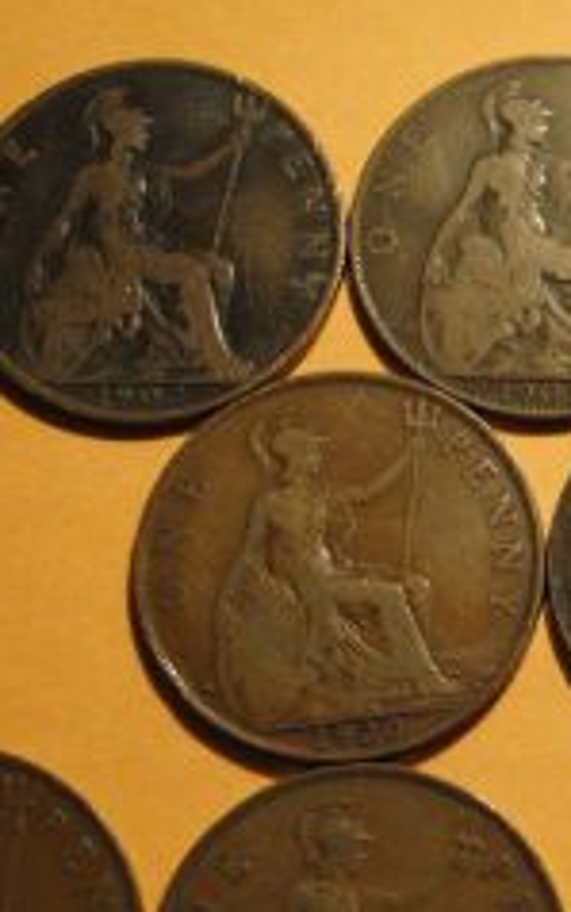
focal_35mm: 131
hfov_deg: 9.8
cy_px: 625
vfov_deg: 15.9
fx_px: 3258
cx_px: 720
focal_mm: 34
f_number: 5
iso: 400
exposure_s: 1/40
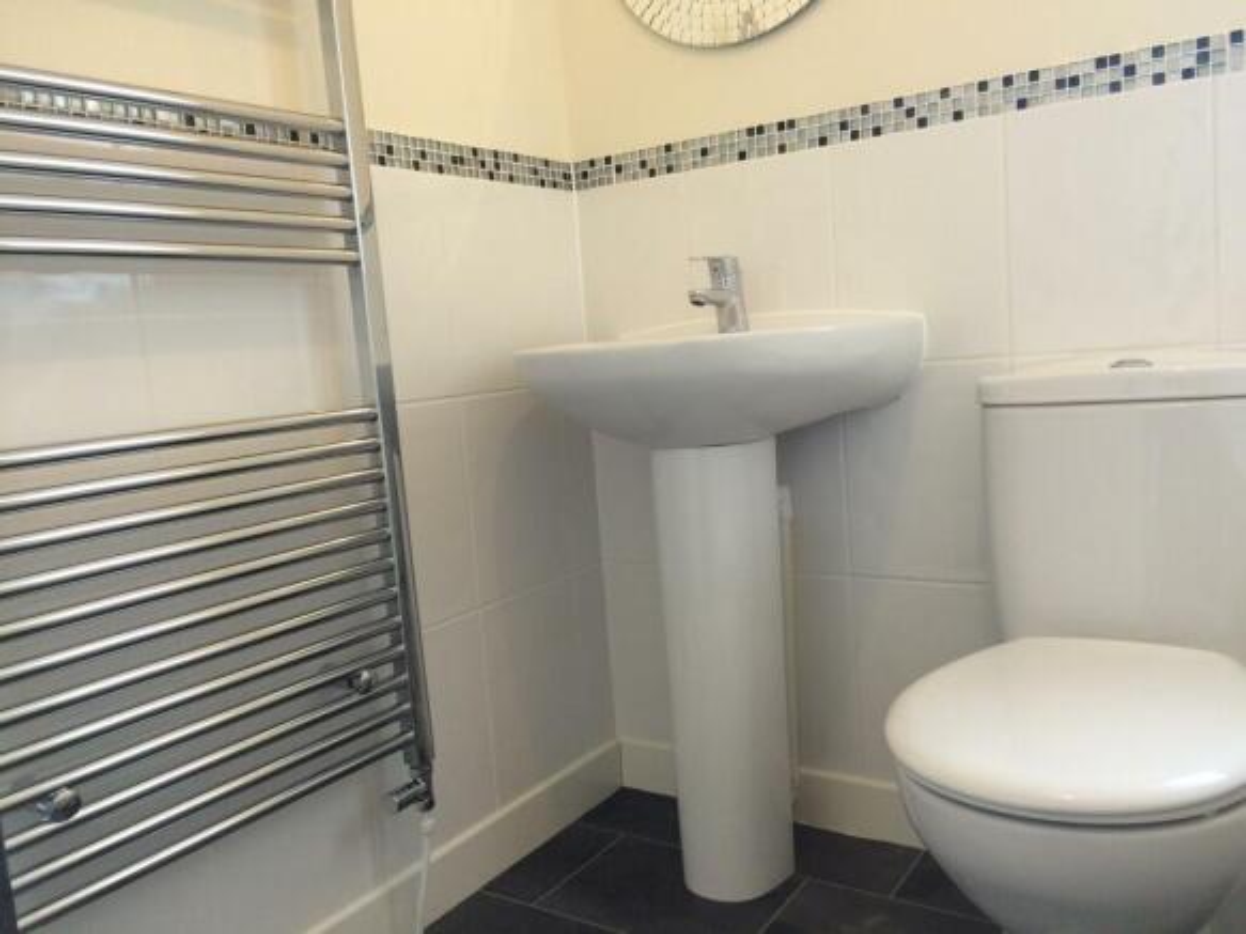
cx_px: 623
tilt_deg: -5.5
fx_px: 1044
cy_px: 467
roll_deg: +5.0
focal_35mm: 29
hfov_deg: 61.7
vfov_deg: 48.2
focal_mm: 4.15
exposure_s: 1/33
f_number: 2.2
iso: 100
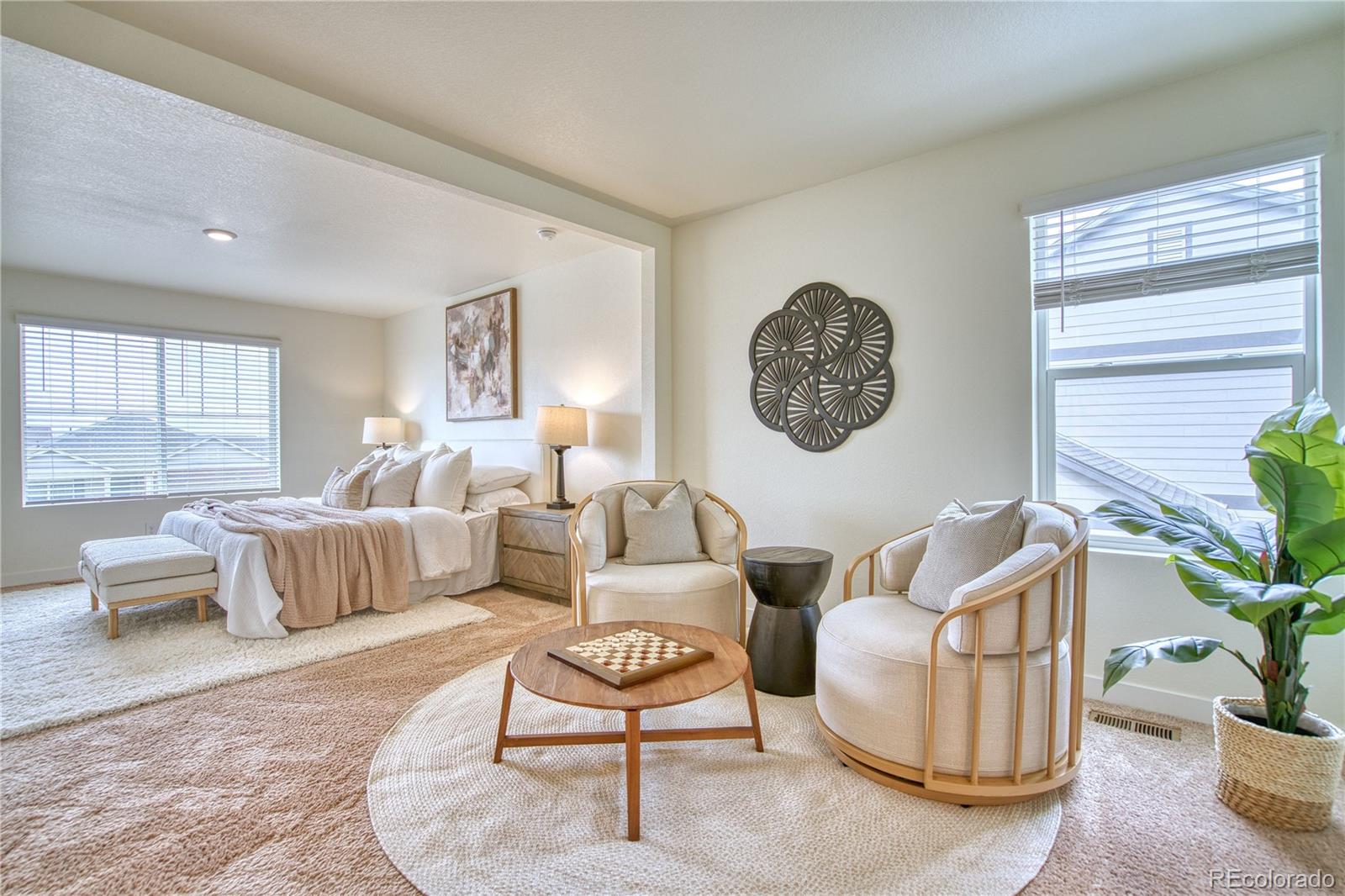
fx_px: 598
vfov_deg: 73.7
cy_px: 448
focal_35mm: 16
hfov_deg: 96.7
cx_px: 672
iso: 500
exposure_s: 1/125
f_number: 4
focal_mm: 16
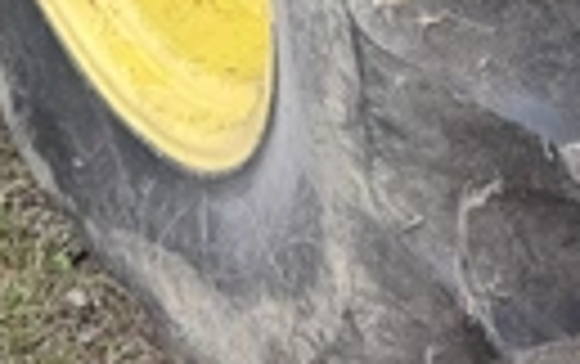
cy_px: -256
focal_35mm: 79
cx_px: 450
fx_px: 1250
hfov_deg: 25.7
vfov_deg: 14.8
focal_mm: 6.76
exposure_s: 1/622
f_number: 1.78
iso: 80
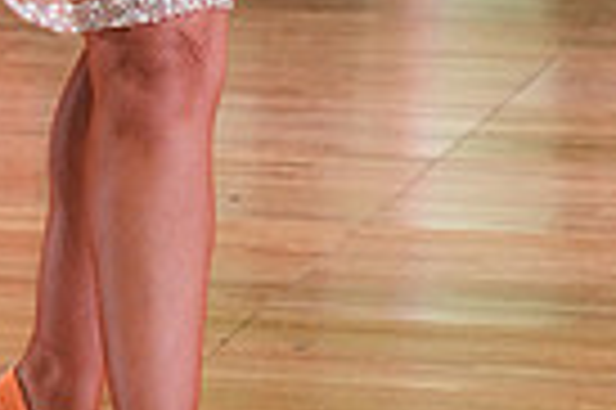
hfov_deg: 6.7
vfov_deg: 4.5
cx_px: -101
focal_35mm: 305
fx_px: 5213
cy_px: -212
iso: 2500
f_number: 5
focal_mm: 72
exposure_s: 1/200
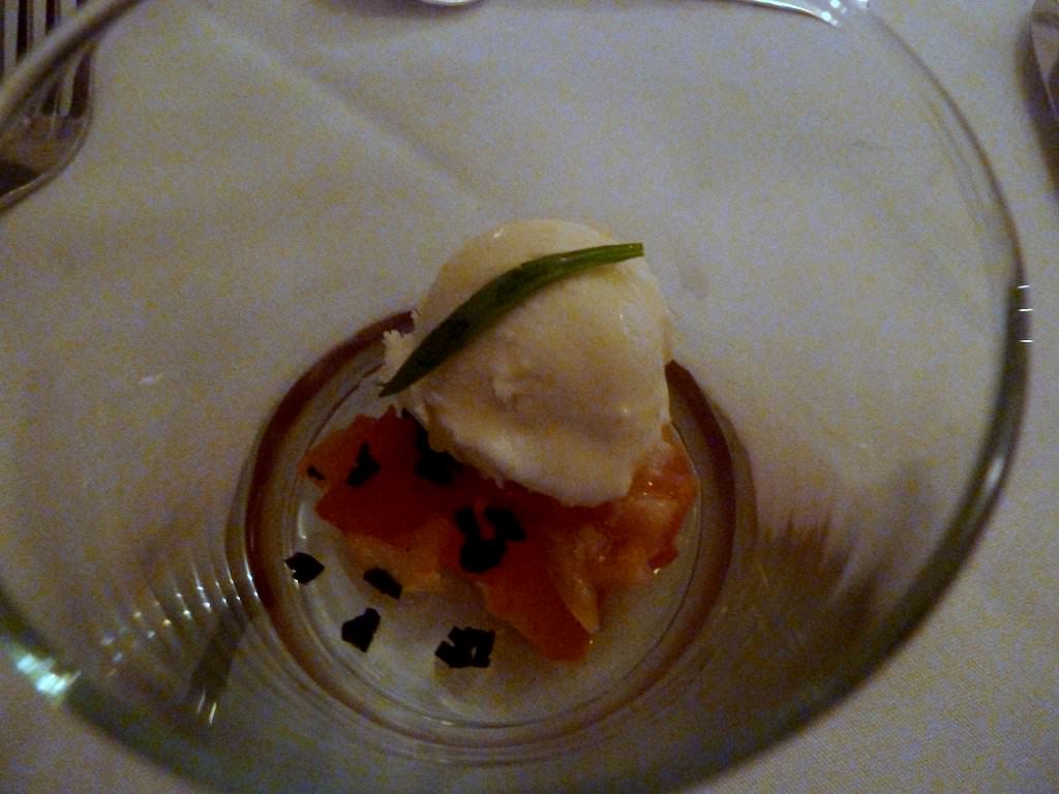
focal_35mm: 25
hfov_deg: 69.4
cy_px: 397
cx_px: 530
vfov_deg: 54.9
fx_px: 765
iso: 400
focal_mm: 4.1
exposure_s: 1/4
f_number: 3.3
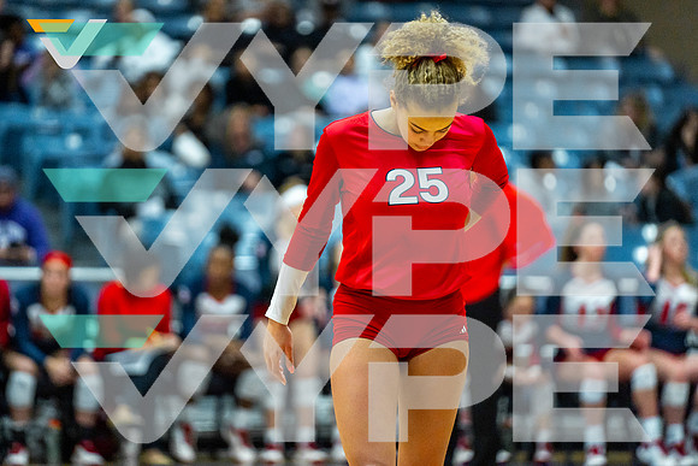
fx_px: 3625
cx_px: 323
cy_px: 216
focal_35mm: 187
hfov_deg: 11.0
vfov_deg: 7.4
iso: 2000
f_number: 2.8
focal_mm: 174
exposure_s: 1/1250
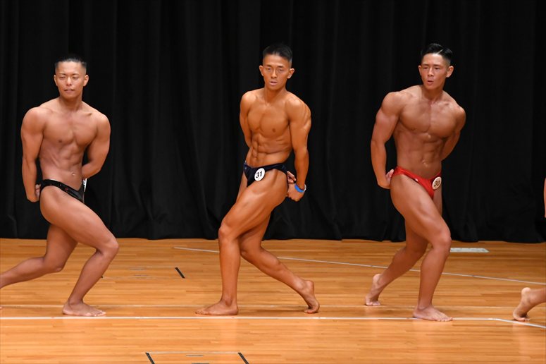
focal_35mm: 285
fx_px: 4320
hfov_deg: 7.2
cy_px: 182
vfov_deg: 4.8
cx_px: 273
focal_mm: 190
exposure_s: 1/400
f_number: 5.6
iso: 4000
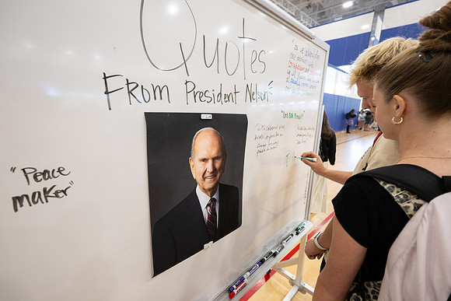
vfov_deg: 75.5
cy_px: 150
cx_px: 226
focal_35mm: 16
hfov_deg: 98.5
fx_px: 194
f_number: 4
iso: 1000
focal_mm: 15.5
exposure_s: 1/125
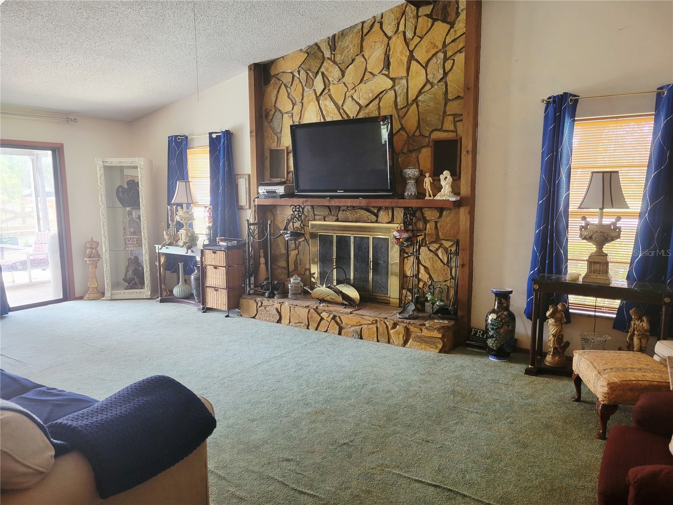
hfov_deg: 67.3
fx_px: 505
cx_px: 336
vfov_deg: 53.1
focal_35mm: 26
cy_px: 252
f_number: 1.8
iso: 200
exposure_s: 1/40
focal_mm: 5.4
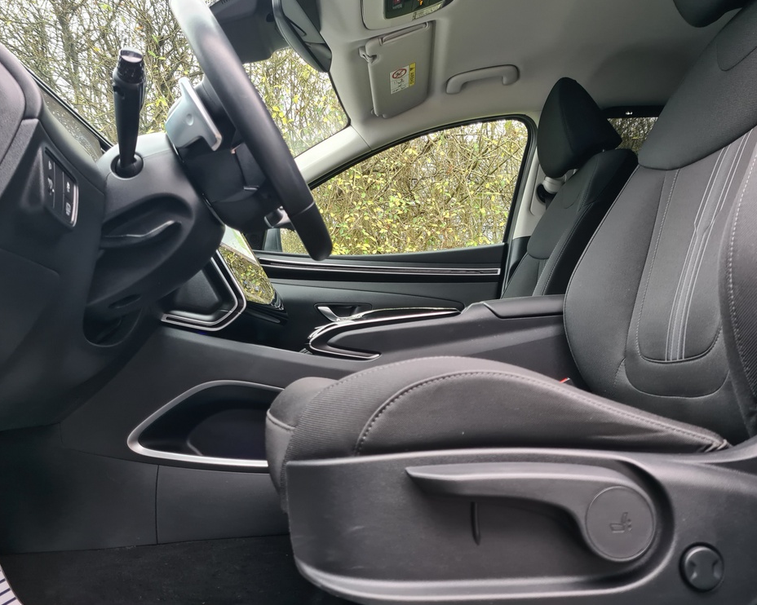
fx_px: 627
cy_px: 294
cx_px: 397
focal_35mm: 28
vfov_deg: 51.5
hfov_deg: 62.2
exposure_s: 1/50
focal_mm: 5.4
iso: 250
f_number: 1.8
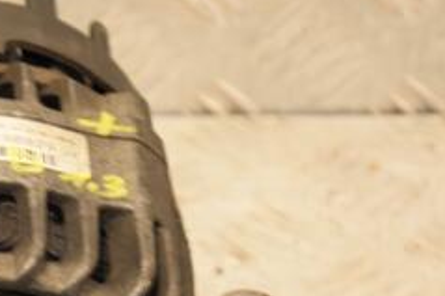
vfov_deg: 4.6
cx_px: -65
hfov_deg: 6.8
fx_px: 3718
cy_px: 296
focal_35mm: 301
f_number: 5.3
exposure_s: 1/100
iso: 800
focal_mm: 80
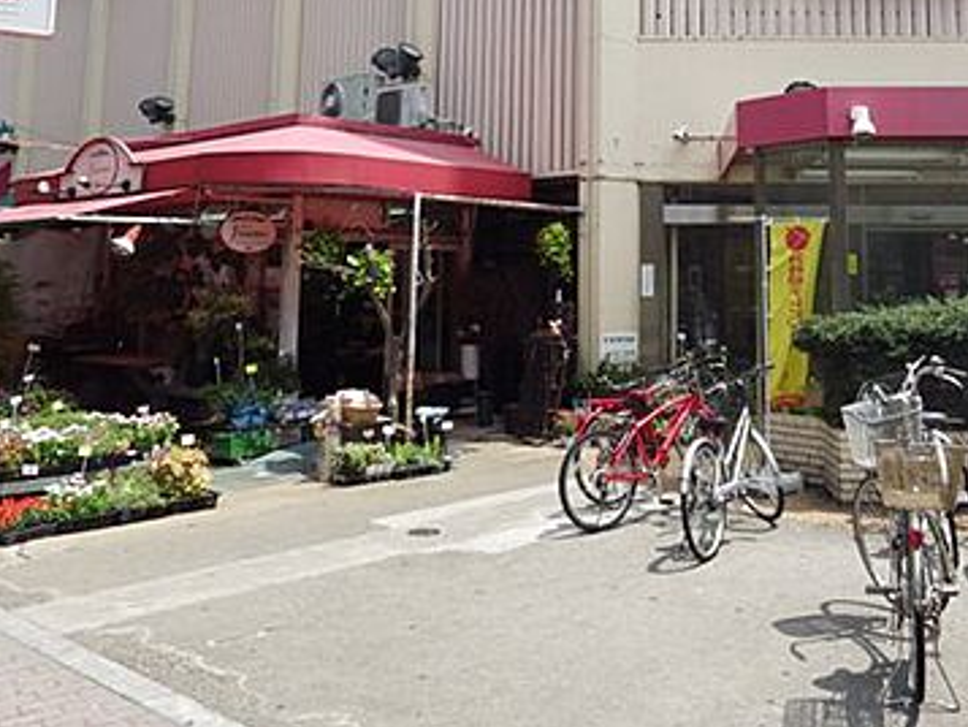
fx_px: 1035
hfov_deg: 49.3
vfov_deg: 37.0
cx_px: 637
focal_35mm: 37
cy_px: 122
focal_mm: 4
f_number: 3.1
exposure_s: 1/1000
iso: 100
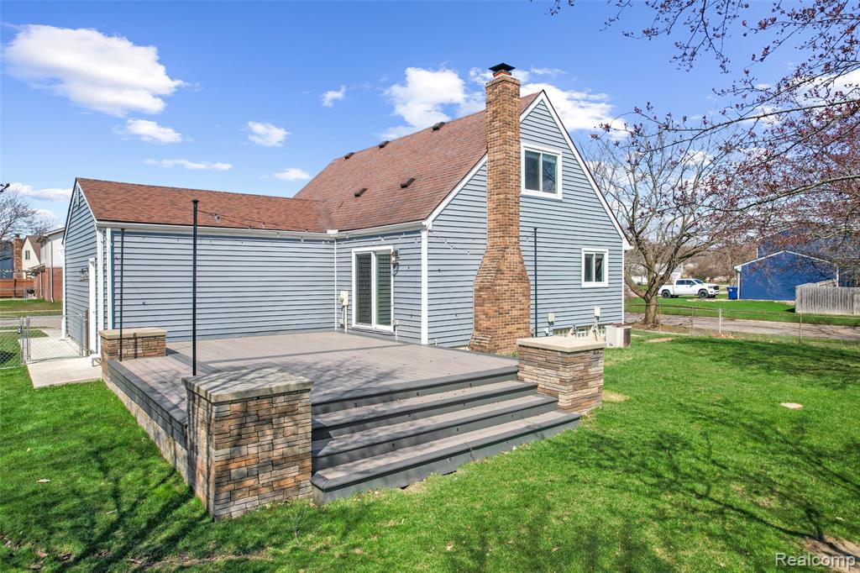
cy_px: 286
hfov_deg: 78.6
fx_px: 525
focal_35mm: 22
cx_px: 430
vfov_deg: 57.2
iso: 110
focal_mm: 8.38
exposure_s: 1/1600
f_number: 2.8
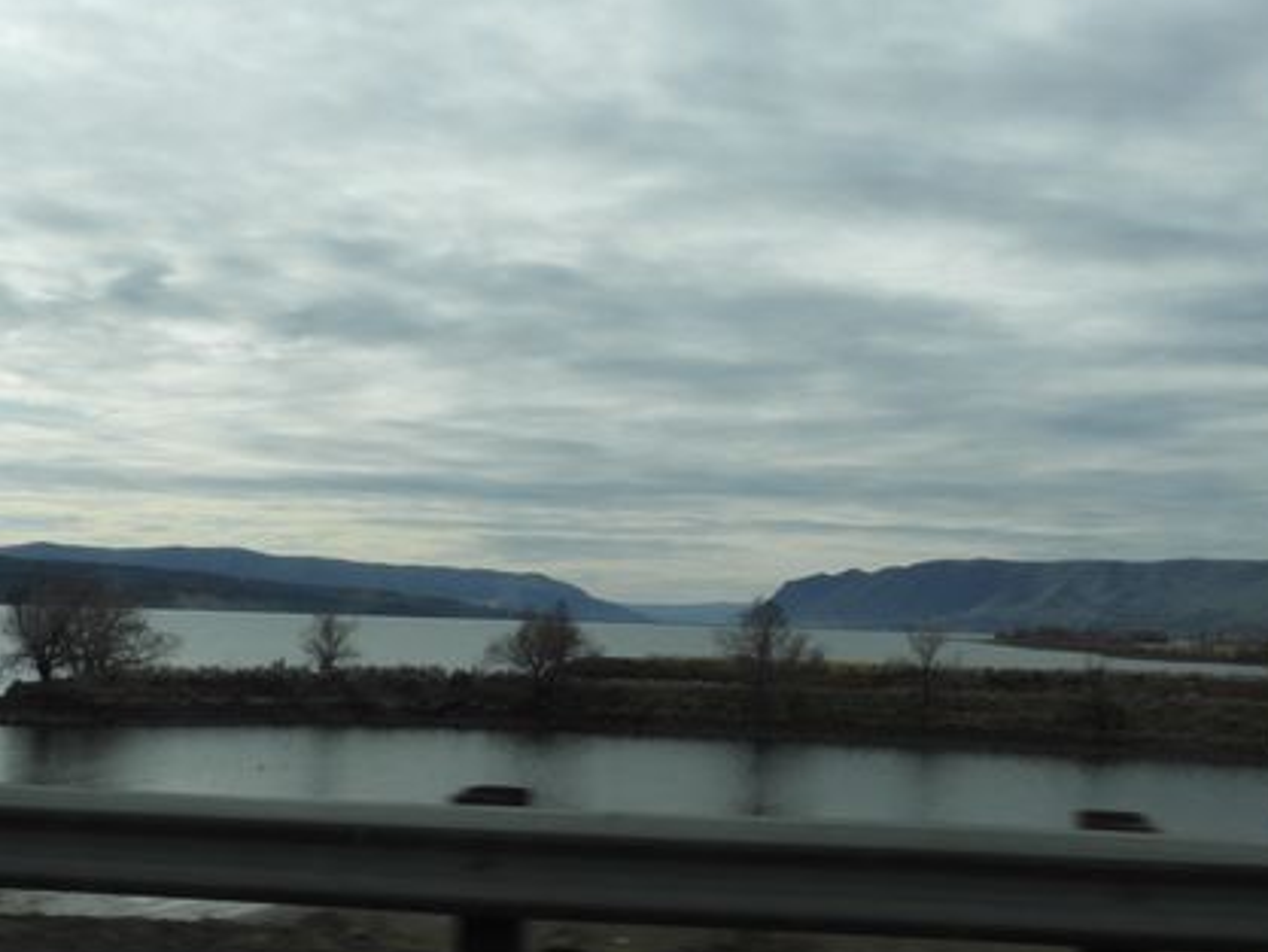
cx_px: 678
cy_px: 450
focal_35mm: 46
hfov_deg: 41.2
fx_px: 1685
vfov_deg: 31.5
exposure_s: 1/400
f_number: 8
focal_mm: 4.3
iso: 100
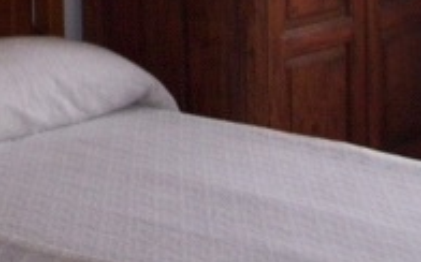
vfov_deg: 9.6
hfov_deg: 15.3
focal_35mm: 130
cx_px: -129
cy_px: -183
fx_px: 1490
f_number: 2.9
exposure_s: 1/40
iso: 100
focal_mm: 5.7
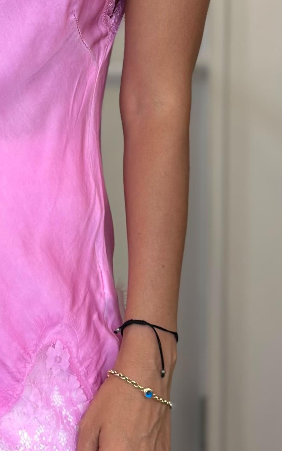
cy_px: -70
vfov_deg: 14.0
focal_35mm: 146
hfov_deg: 8.9
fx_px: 1795
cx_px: -45
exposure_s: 1/100
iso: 64
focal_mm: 6.86
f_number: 1.78
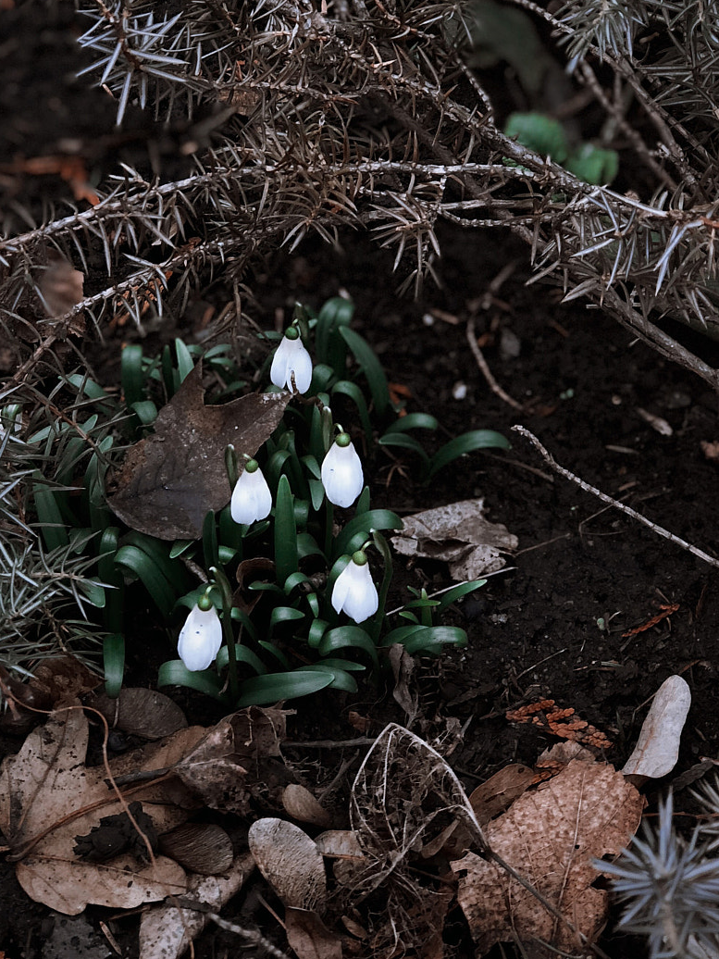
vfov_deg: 22.2
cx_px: 254
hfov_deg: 16.8
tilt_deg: -46.8
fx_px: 2437
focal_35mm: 88
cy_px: 320
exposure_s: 1/50
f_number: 2.8
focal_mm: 6.6
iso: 64
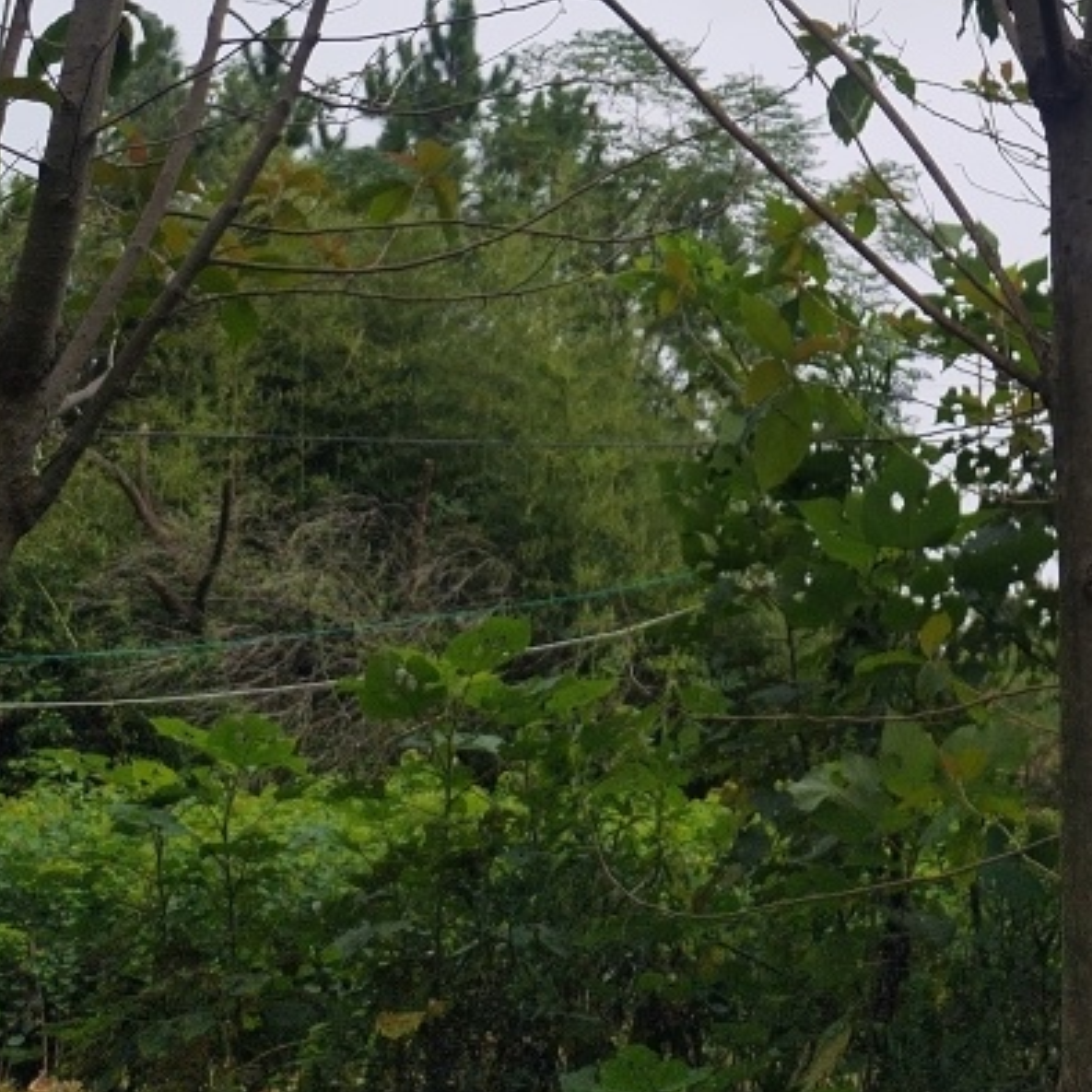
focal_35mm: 62
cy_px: -278
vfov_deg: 24.6
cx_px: 1075
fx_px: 2213
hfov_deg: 26.3
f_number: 1.8
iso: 100
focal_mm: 4.75
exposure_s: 1/1282
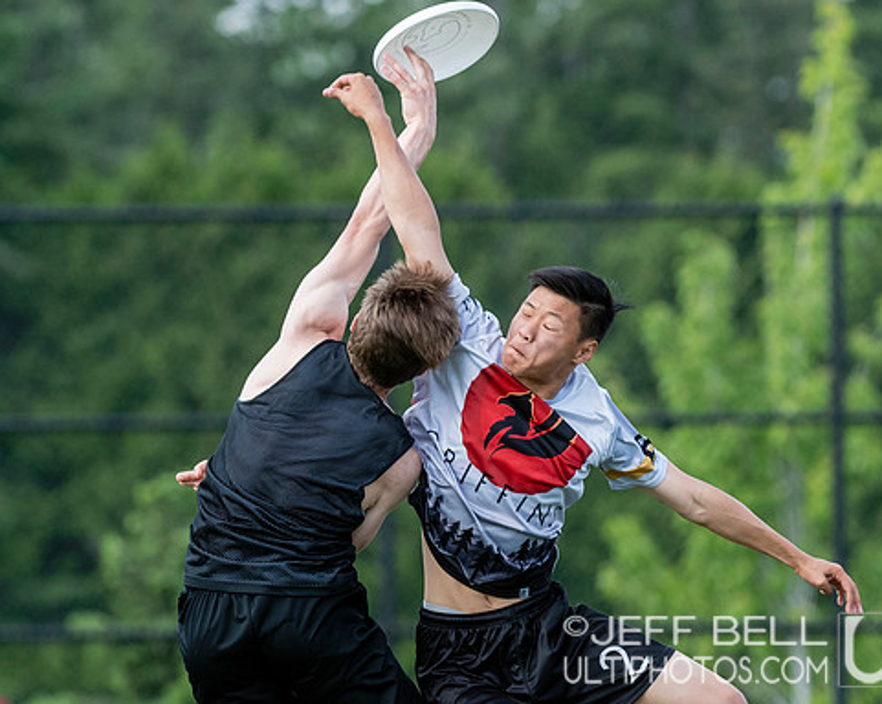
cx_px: 421
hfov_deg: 3.1
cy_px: 482
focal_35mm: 626
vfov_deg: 2.5
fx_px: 16328
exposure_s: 1/1250
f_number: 4
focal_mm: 240
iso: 720
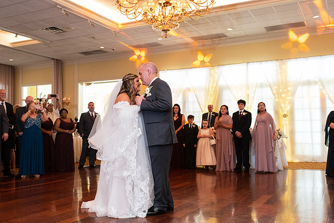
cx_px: 167
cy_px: 112
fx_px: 353
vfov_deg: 35.1
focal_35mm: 38
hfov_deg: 50.7
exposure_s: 1/60
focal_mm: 38
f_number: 4
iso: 6400
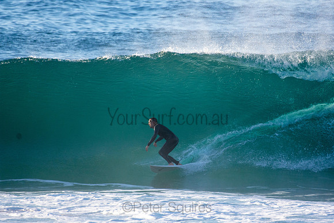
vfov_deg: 1.8
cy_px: 112
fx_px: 6960
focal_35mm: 750
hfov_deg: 2.7
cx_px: 167
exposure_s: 1/2000
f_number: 5.6
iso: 560
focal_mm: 500
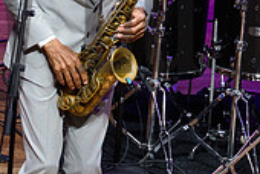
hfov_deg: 2.0
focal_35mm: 1021
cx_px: 179
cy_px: -5
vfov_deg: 1.4
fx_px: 7387
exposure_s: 1/125
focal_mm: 200
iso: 800
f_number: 5
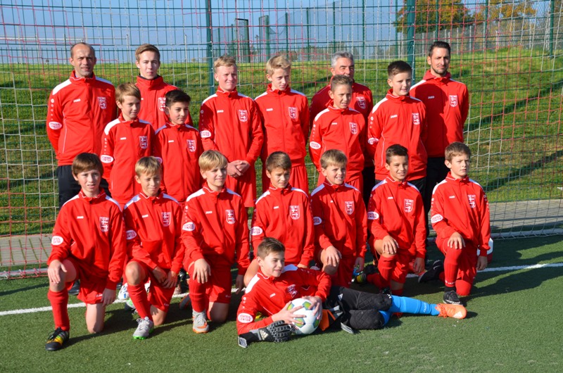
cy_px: 186
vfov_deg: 21.5
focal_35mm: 63
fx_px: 983
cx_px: 282
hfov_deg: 32.0
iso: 100
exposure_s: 1/320
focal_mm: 42
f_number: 9
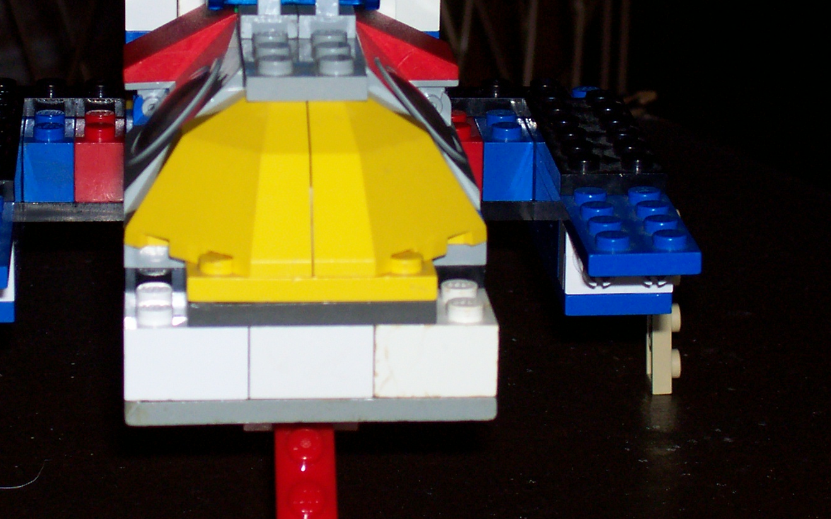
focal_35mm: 152
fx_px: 3442
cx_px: 306
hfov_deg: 13.8
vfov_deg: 8.6
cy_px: 202
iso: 80
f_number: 4
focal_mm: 13.5
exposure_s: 1/83.9
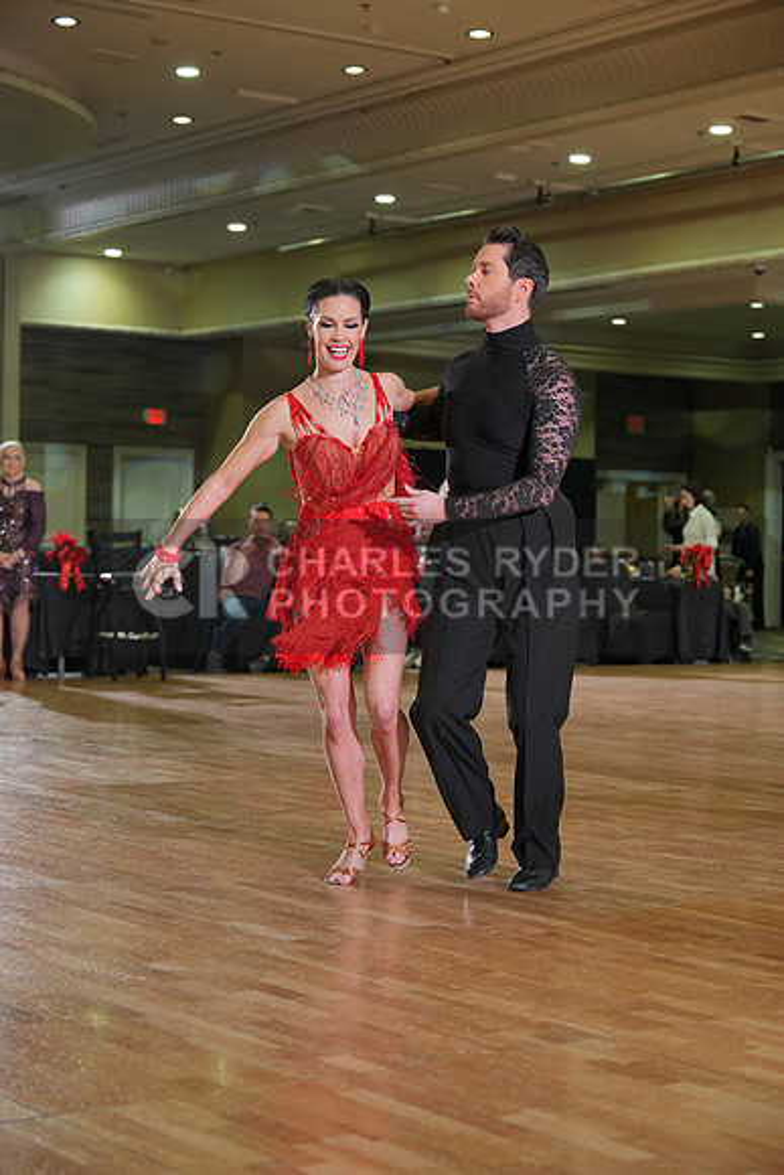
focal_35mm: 70
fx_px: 2285
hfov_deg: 19.5
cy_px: 588
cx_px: 392
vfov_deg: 28.8
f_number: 4
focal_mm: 70
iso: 1600
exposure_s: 1/400
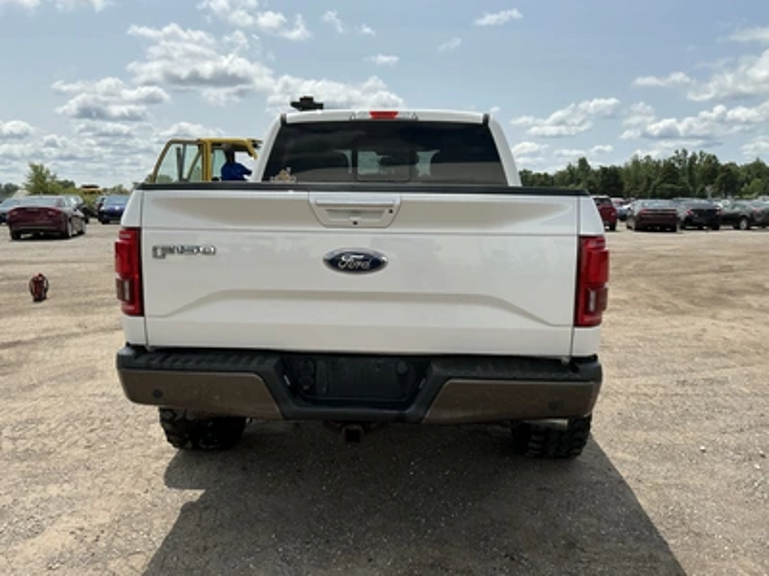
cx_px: 384
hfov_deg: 63.4
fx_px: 622
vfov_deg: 49.7
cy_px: 288
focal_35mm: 28
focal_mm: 3
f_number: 1.8
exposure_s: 1/2667
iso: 25
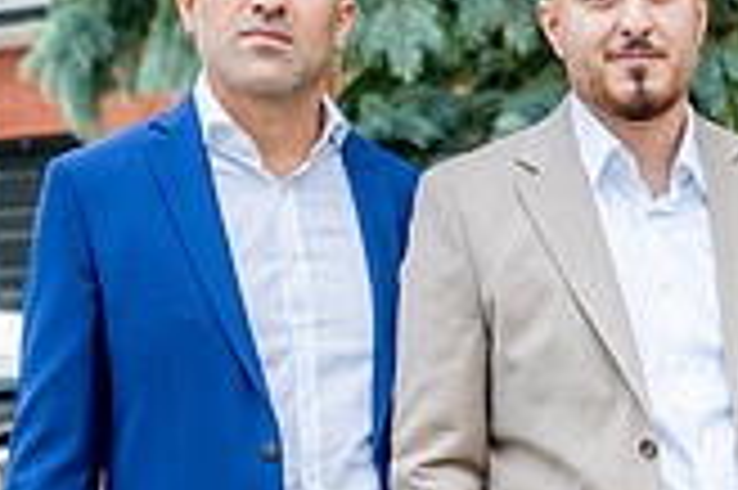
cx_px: 806
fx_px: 2027
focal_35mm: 99
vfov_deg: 13.3
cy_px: 650
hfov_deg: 19.8
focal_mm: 28
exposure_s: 1/200
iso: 320
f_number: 7.1
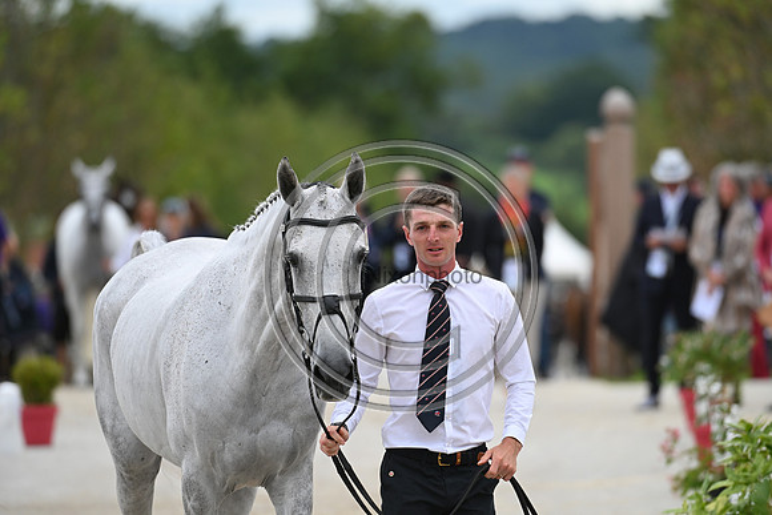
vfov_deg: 3.4
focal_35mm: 400
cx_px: 386
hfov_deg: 5.2
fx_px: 8579
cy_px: 258
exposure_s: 1/1600
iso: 500
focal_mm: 400
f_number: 5.6
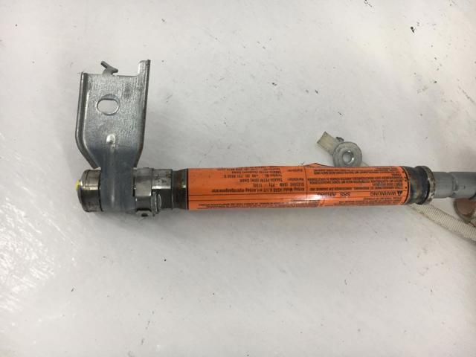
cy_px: 178
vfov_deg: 48.2
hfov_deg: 61.7
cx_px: 238
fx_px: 399
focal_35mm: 29
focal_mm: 4.15
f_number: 2.2
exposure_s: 1/100
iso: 40
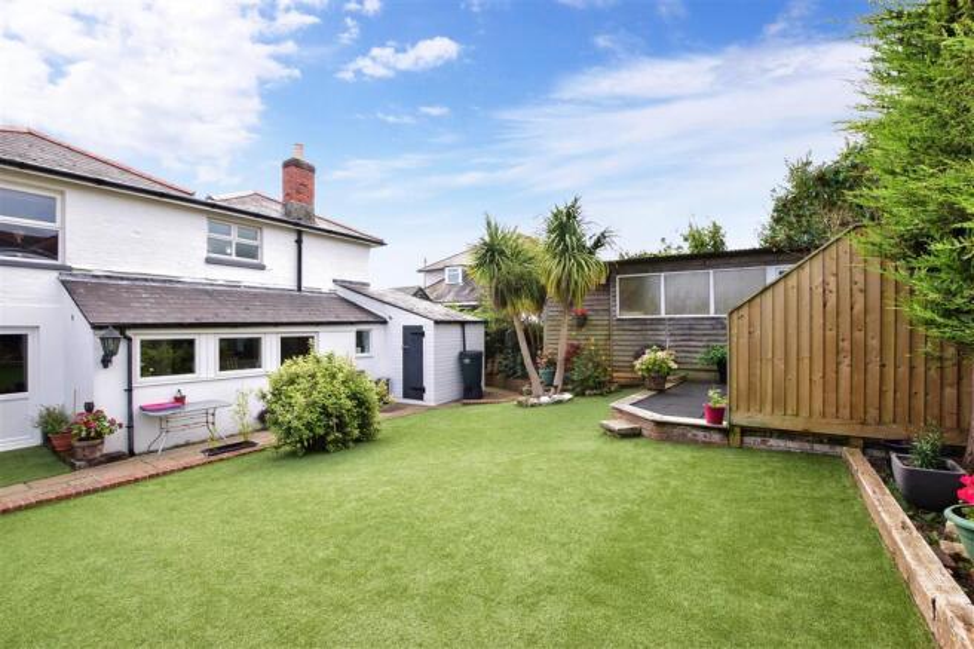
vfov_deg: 77.3
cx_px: 487
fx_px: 406
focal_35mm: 15
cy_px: 324
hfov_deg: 100.4
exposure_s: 1/200
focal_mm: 10
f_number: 13
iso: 640
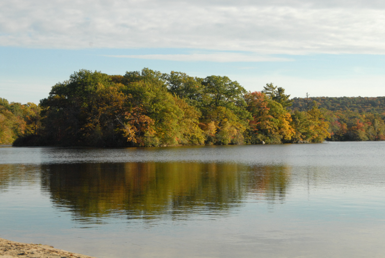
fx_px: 771
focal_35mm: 72
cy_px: 129
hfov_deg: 28.0
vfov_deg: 19.0
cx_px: 192
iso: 800
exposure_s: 1/500
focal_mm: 48
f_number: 13
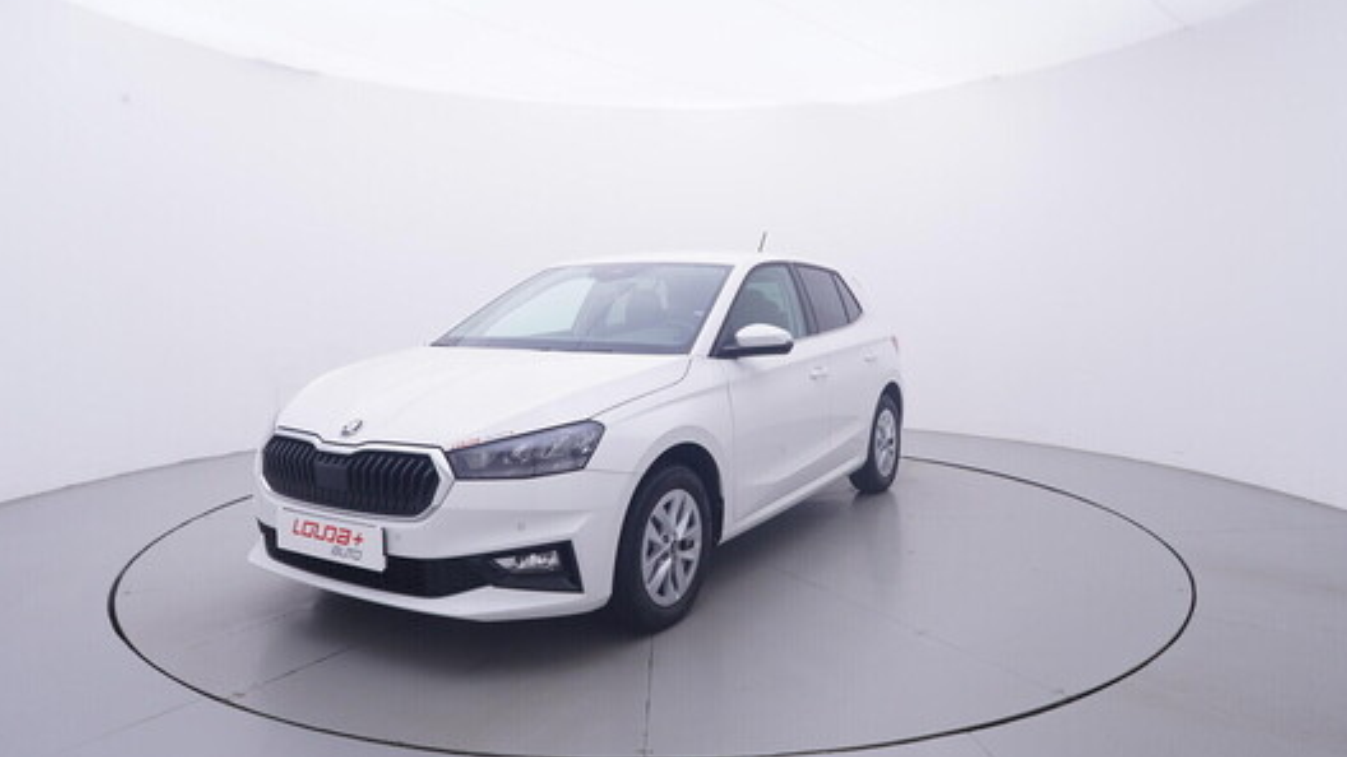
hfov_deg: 75.1
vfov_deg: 46.7
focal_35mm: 25
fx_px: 877
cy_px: 345
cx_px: 680
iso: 200
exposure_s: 1/80
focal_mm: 15
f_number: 5
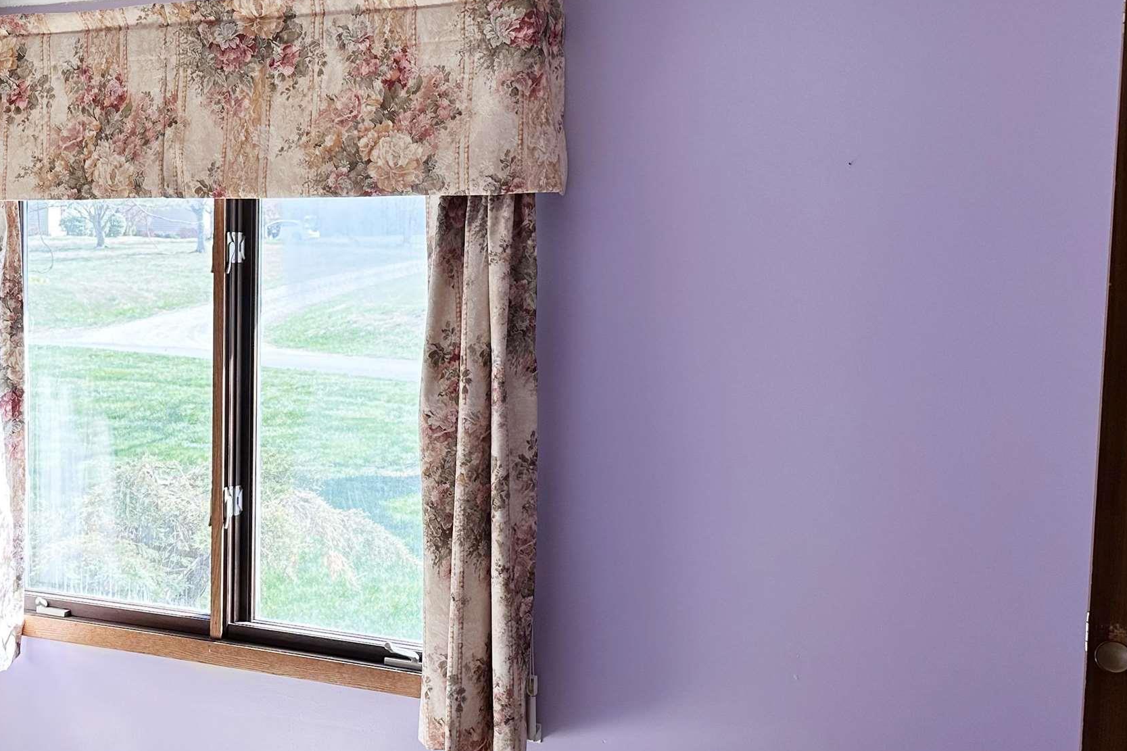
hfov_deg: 41.4
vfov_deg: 29.2
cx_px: 277
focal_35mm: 46
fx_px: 1440
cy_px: 371
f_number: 1.78
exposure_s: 1/264
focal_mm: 6.86
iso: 80
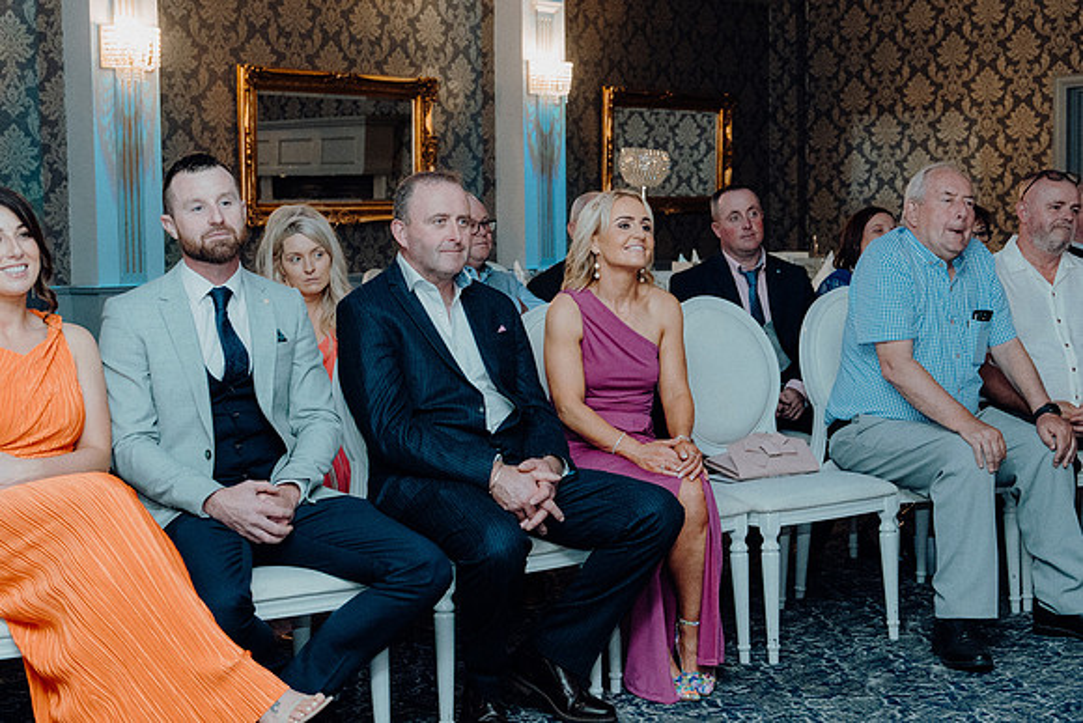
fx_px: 1715
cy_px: 362
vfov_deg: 23.8
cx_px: 542
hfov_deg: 35.0
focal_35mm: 57
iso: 2500
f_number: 3.5
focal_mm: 38
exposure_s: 1/160
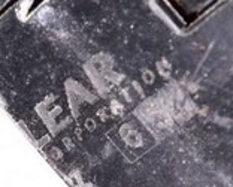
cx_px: -24
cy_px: 245
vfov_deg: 9.2
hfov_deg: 11.4
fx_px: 1145
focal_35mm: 166
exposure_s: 1/200
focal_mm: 18
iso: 1600
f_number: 8
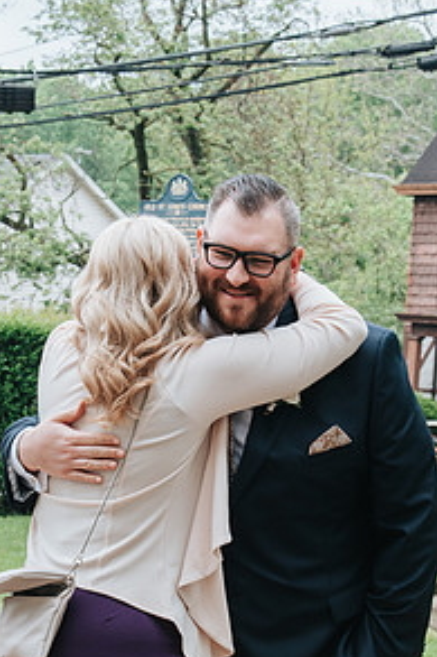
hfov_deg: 12.9
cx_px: 119
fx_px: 1932
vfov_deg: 19.2
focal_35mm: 106
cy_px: 422
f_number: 7.1
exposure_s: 1/200
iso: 400
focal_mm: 46
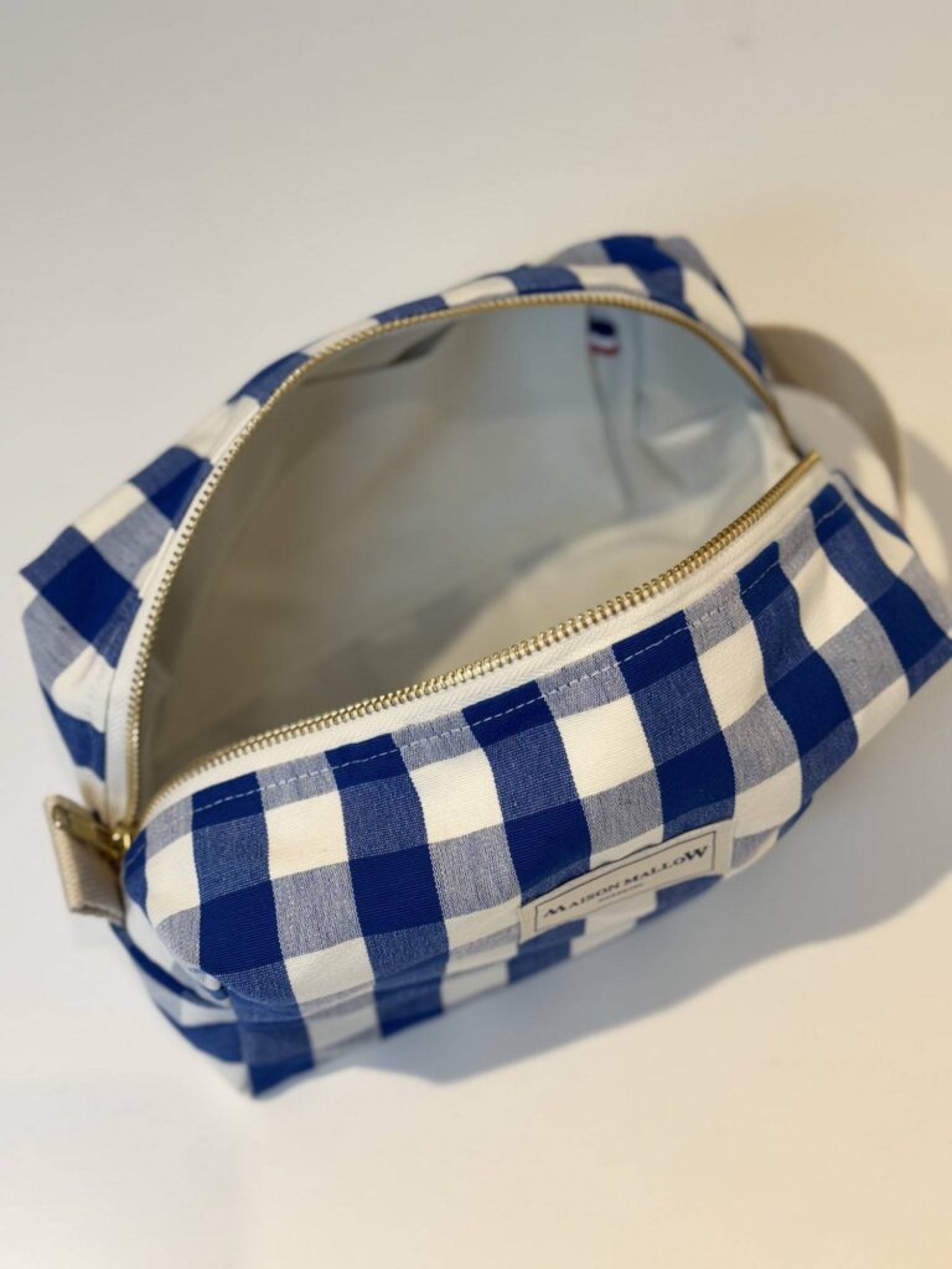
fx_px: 1760
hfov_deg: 30.3
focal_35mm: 48
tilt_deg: -60.5
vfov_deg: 39.7
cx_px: 476
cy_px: 634
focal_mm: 6.76
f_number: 1.78
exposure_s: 1/100
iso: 50
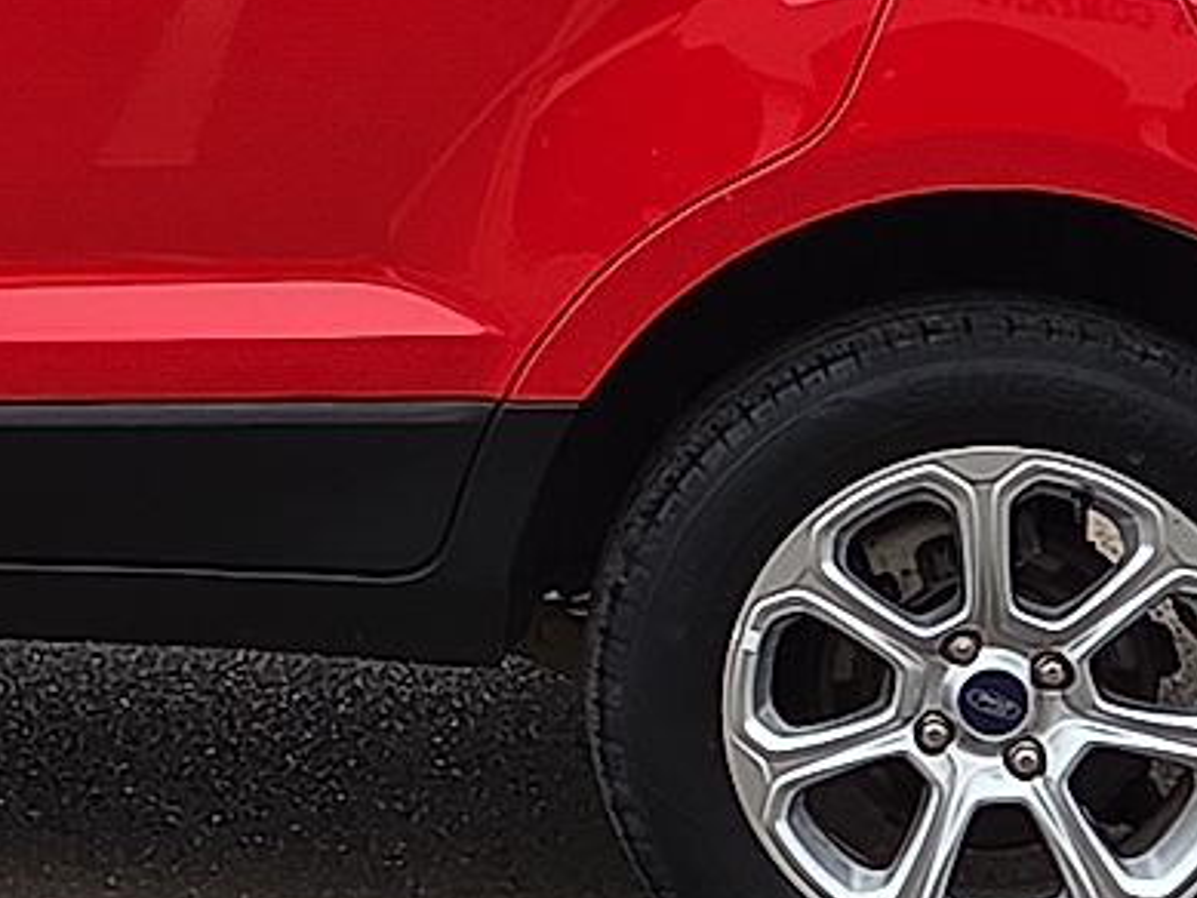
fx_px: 6399
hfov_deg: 10.4
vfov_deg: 8.0
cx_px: -455
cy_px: -74
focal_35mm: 185
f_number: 1.8
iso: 31
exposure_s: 1/119
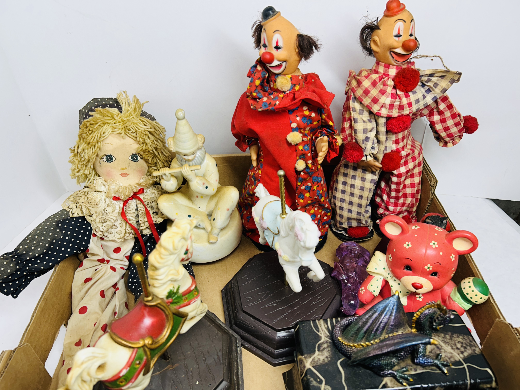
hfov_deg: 67.3
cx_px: 260
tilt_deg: -40.6
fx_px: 391
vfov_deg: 53.1
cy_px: 195
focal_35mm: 26
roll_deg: +2.6
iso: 32
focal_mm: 5.7
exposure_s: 1/134
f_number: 1.5
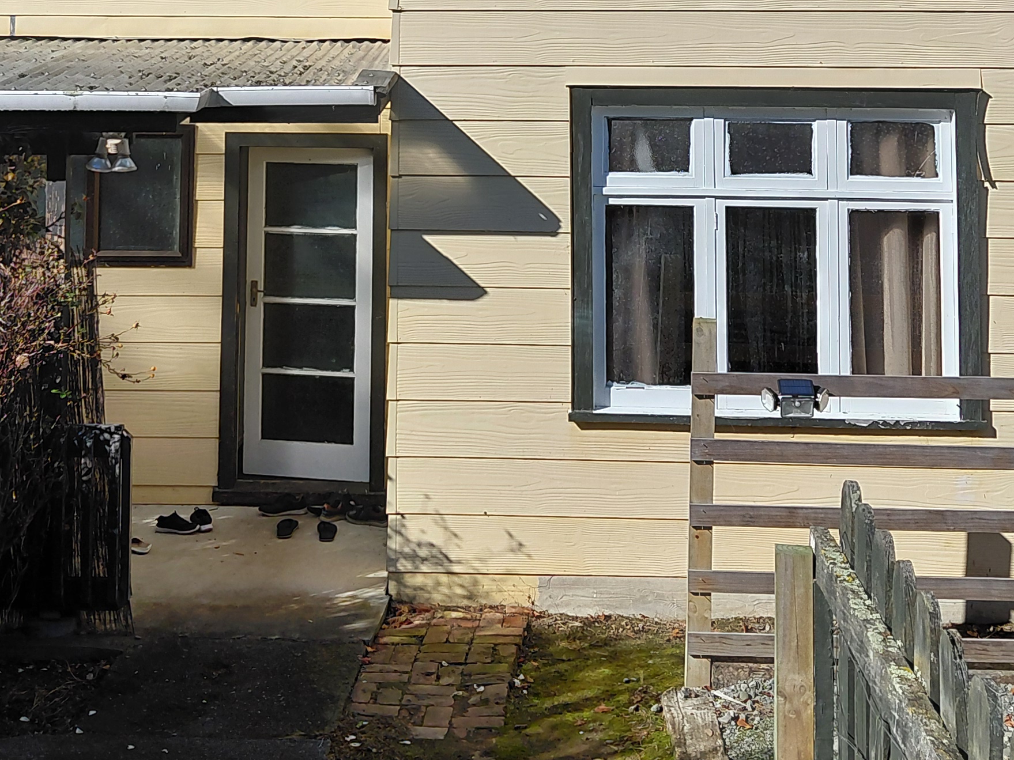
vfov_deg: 24.1
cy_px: 2
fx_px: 1699
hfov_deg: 33.2
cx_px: 447
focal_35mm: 58
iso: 50
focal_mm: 4.69
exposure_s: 1/5285
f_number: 1.8
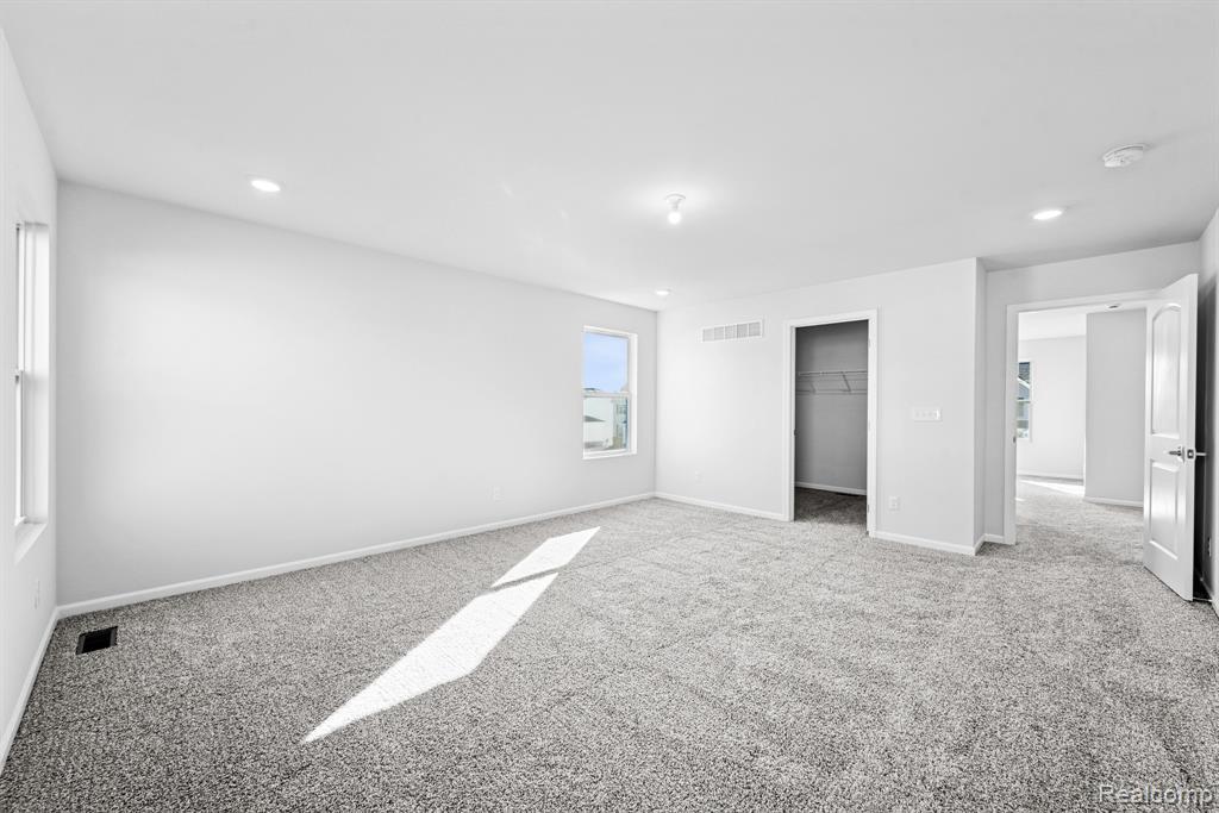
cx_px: 610
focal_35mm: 14
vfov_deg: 81.2
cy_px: 406
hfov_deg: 104.2
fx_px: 474
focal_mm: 14
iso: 100
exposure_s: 1/5
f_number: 9
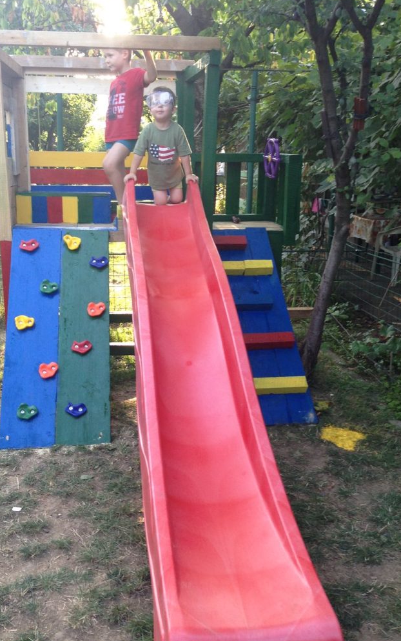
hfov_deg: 35.3
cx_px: 171
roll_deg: -1.6
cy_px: 320
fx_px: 629
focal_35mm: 36
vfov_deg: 54.0
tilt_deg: -15.2
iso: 50
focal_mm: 4.12
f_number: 2.4
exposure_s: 1/60
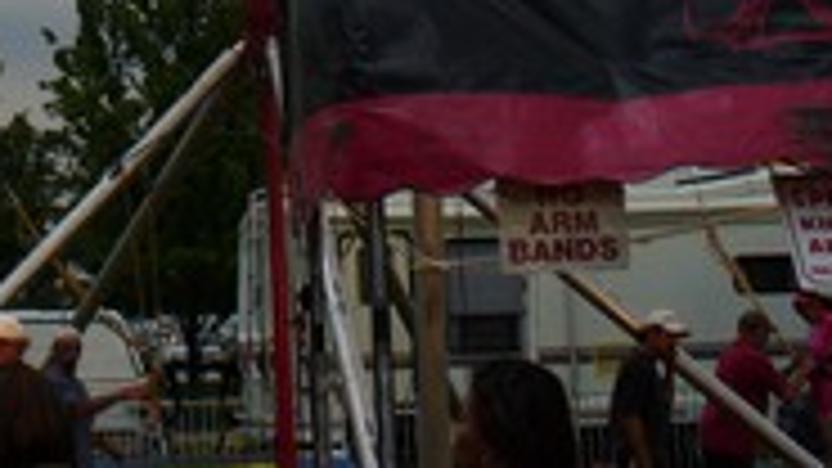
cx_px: 54
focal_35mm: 87
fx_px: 1919
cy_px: -202
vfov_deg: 13.2
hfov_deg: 23.7
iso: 80
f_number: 2.8
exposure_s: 1/125
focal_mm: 6.1
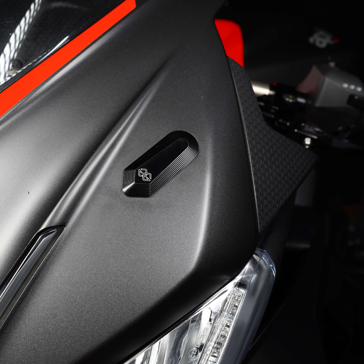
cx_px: 179
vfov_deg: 40.9
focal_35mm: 41
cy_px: 177
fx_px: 488
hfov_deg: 40.9
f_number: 8
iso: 100
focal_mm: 31
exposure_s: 1/3
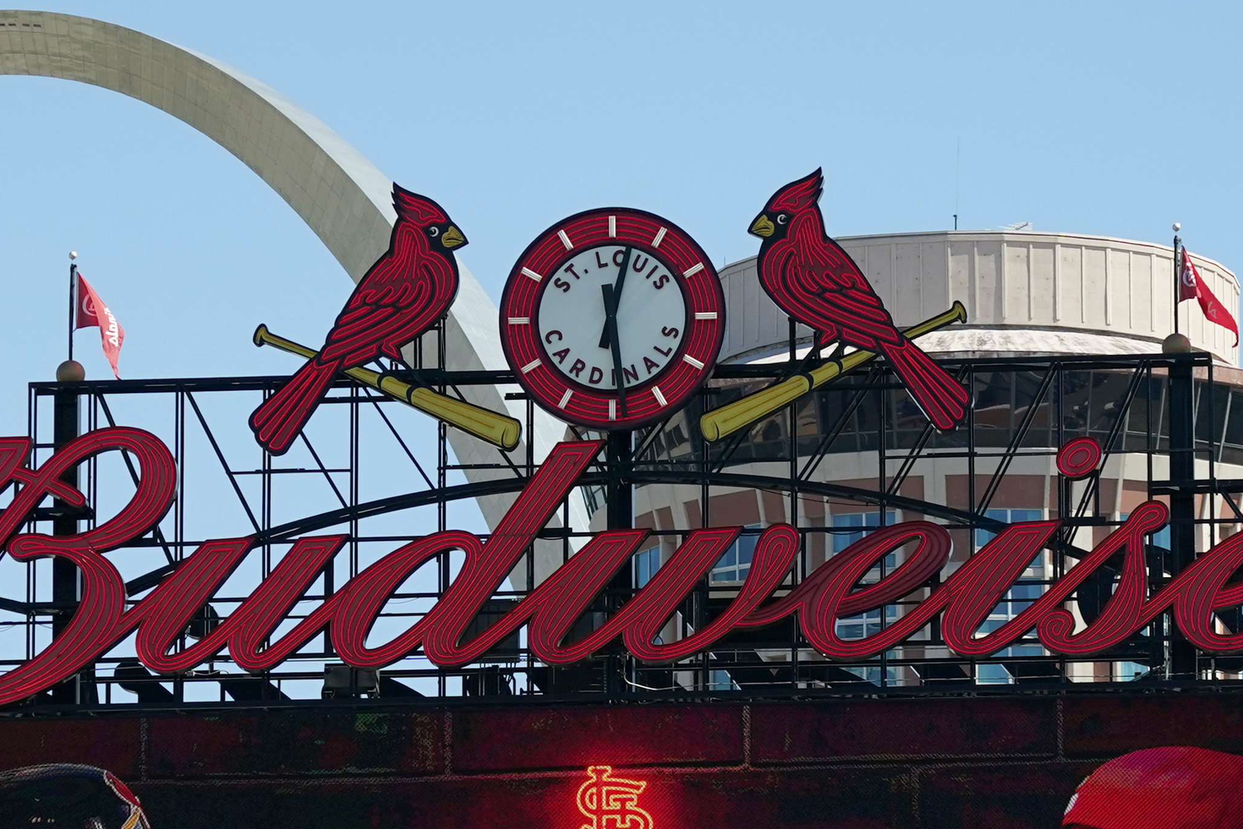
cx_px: 480
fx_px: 10151
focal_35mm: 294
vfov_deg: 4.7
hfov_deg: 7.0
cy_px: 802
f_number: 4.5
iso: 320
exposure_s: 1/2000
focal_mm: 100
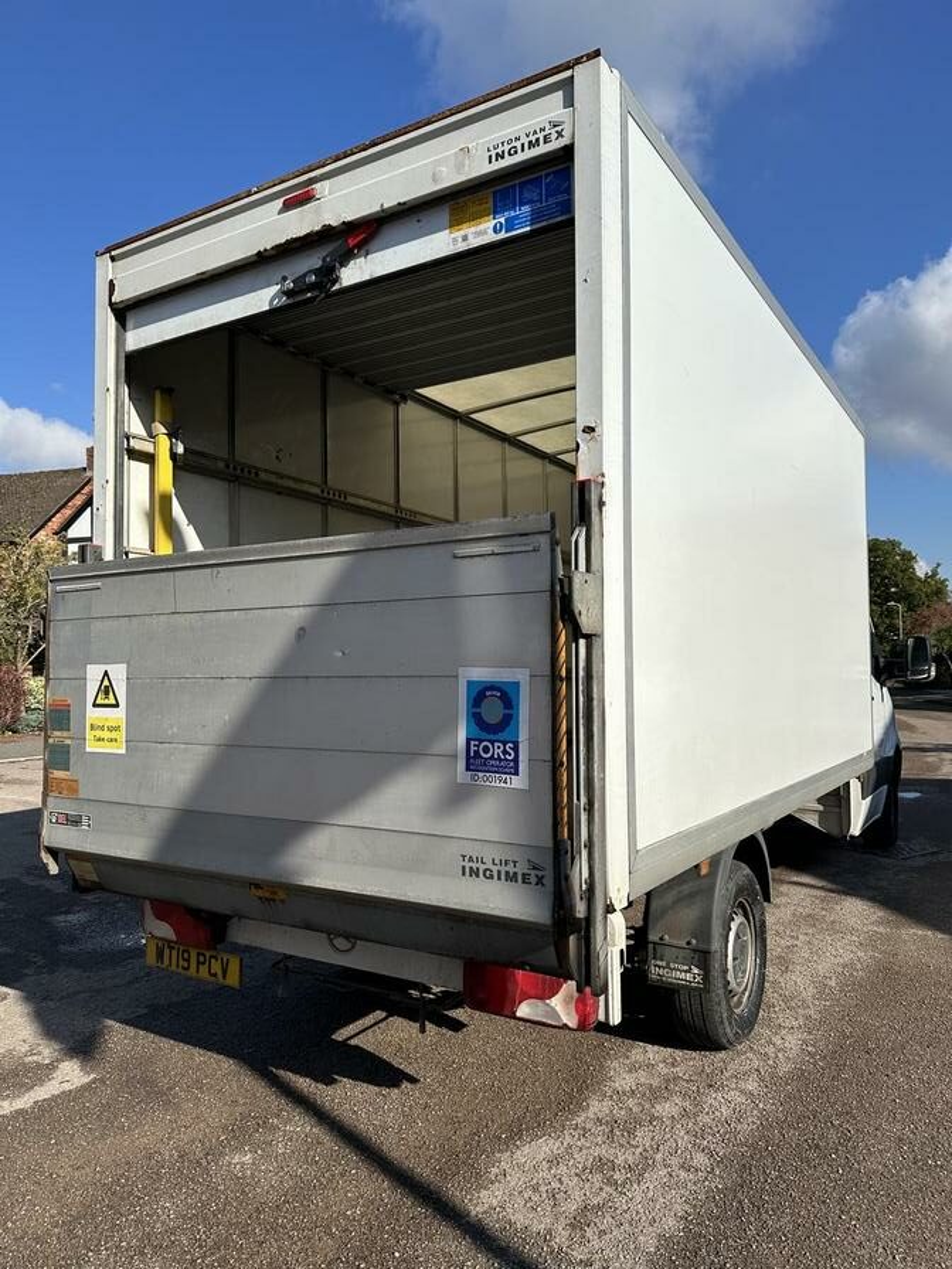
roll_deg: +0.1
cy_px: 634
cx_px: 476
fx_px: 880
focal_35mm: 24
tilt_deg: +0.8
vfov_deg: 71.6
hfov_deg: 56.8
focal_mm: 6.86
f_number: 1.78
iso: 80
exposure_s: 1/7576
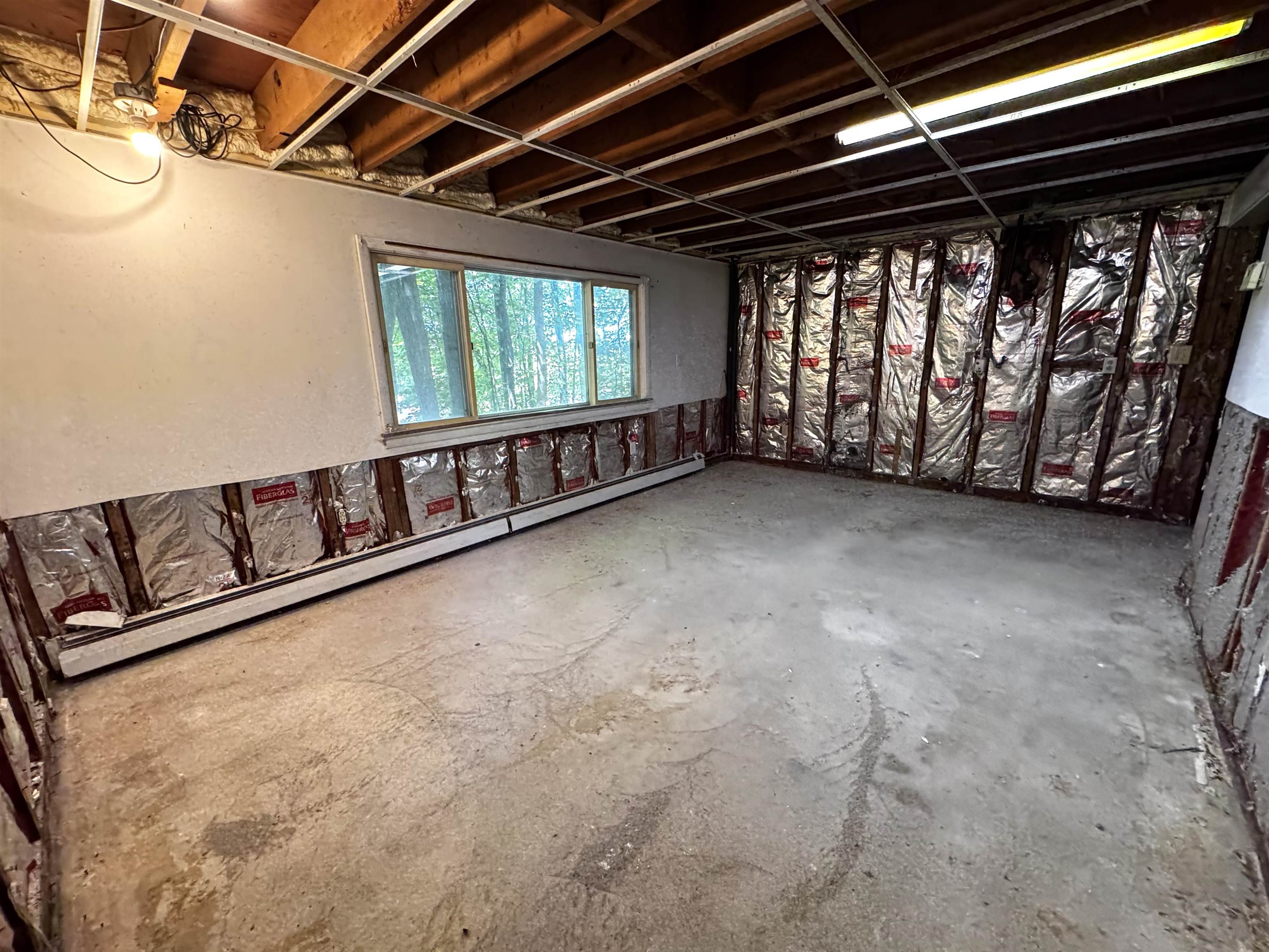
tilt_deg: -14.6
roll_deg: +1.3
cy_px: 476
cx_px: 634
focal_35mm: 14
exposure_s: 1/60
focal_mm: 2.22
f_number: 2.2
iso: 320
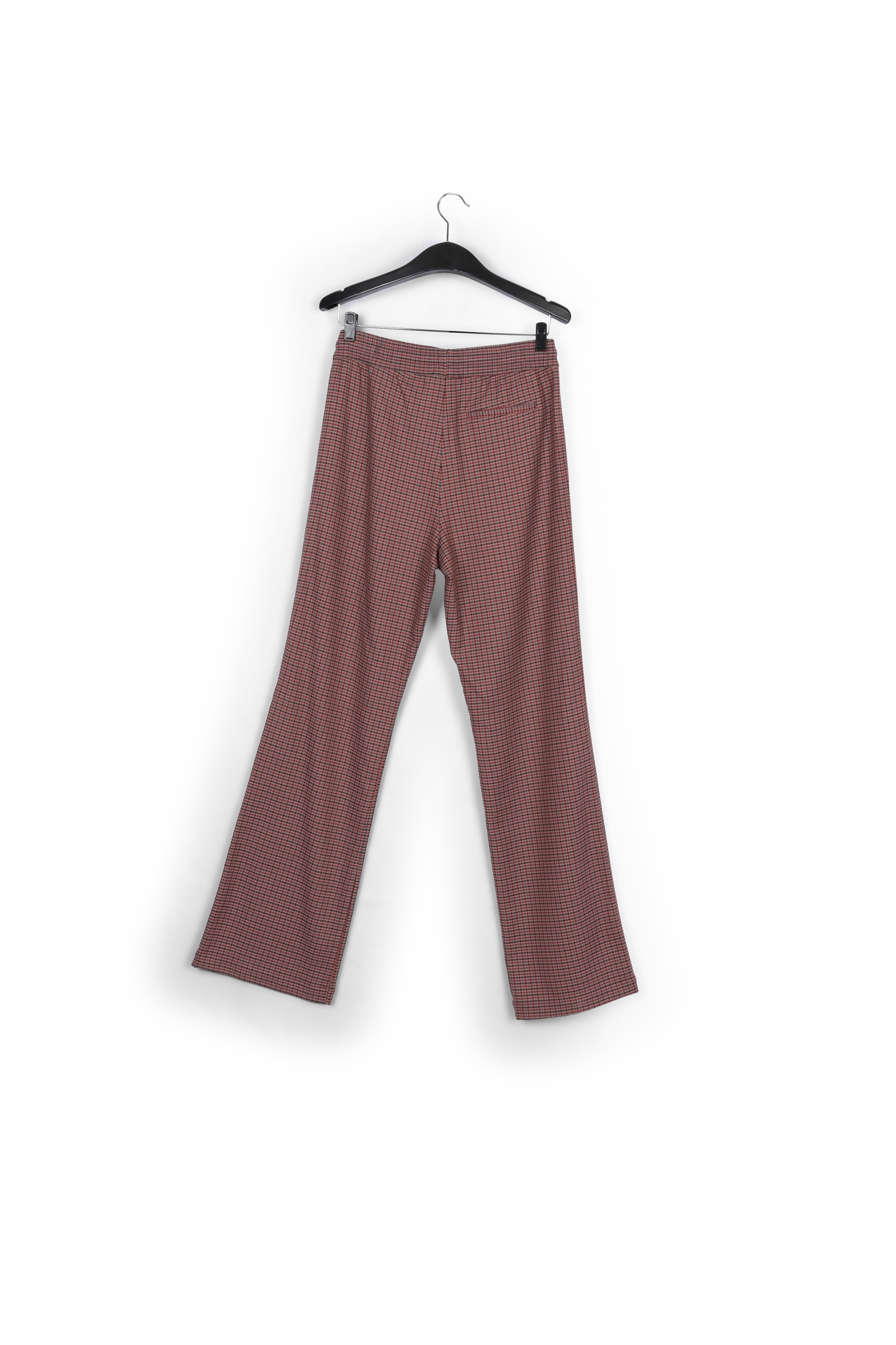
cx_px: 448
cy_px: 672
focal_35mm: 37
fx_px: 1381
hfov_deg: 35.9
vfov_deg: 51.9
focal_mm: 37
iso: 100
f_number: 13
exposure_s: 1/125
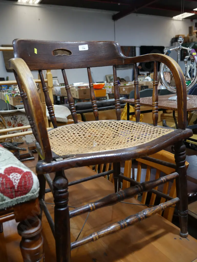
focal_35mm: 30
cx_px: 98
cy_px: 131
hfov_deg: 46.8
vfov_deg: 59.9
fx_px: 227
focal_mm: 15
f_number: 3.6
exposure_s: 1/60
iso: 320
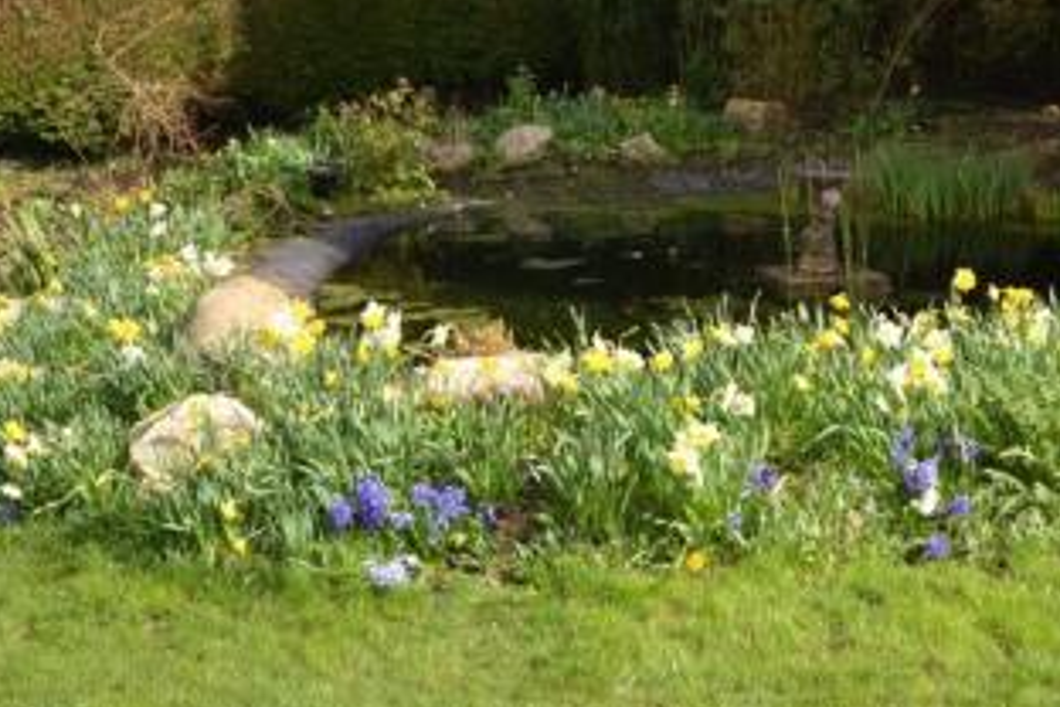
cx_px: 820
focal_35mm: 63
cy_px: 114
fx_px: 1855
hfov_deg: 31.2
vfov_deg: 21.2
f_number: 6.3
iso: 100
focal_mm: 20
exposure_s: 1/160
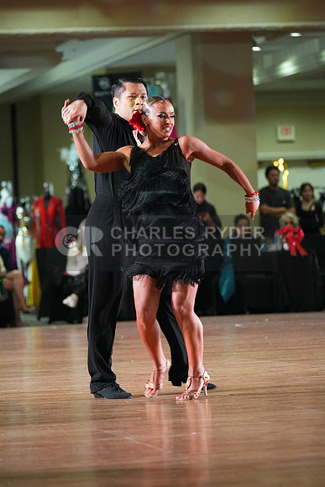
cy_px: 244
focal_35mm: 200
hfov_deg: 6.9
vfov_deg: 10.3
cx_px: 162
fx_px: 2707
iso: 8000
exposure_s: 1/400
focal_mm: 200
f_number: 4.5
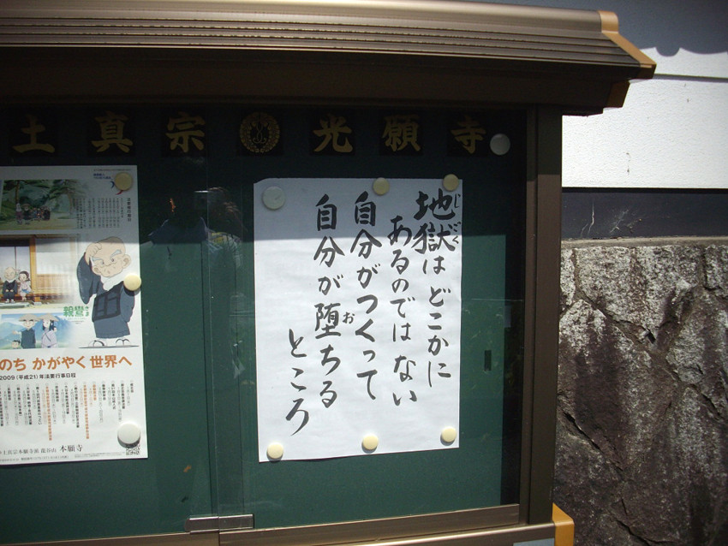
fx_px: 778
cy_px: 273
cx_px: 364
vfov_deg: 38.7
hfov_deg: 50.1
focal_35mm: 37
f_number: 5.6
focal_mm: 6.2
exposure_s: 1/500
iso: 80
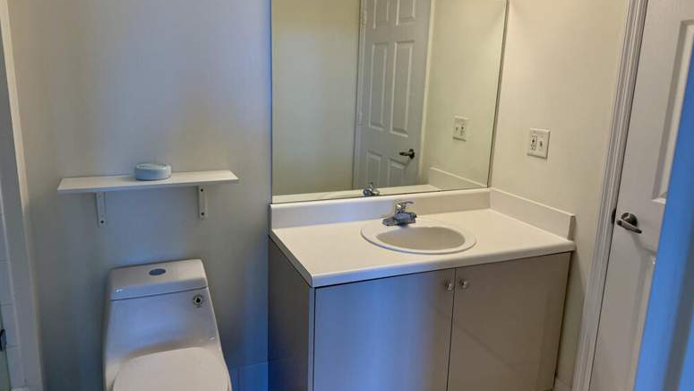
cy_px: 181
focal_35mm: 27
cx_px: 344
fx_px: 497
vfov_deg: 42.9
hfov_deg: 69.9
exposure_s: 1/236
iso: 125
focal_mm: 6.76
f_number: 1.78
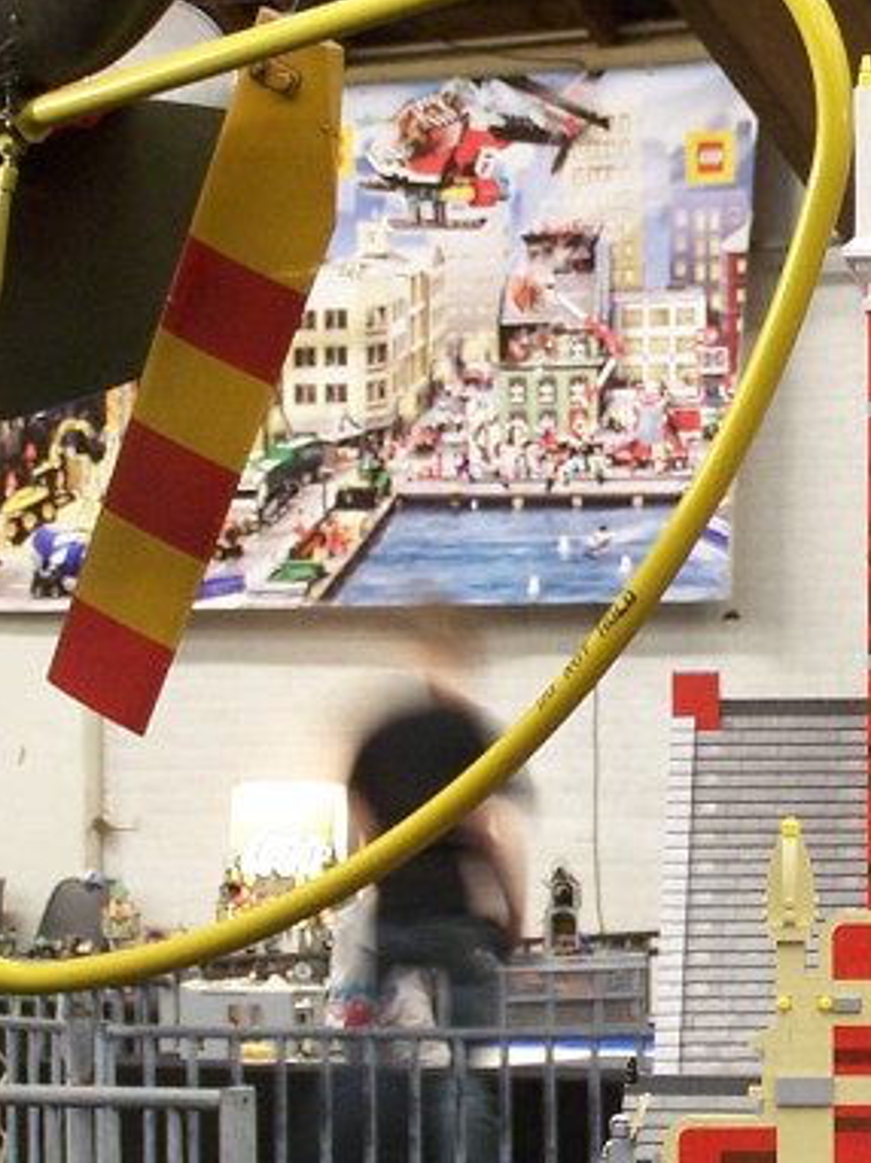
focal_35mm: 185
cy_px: 725
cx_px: 1072
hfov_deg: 7.9
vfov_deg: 10.7
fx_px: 6214
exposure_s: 1/2
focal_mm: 11.5
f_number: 3.2
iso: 80
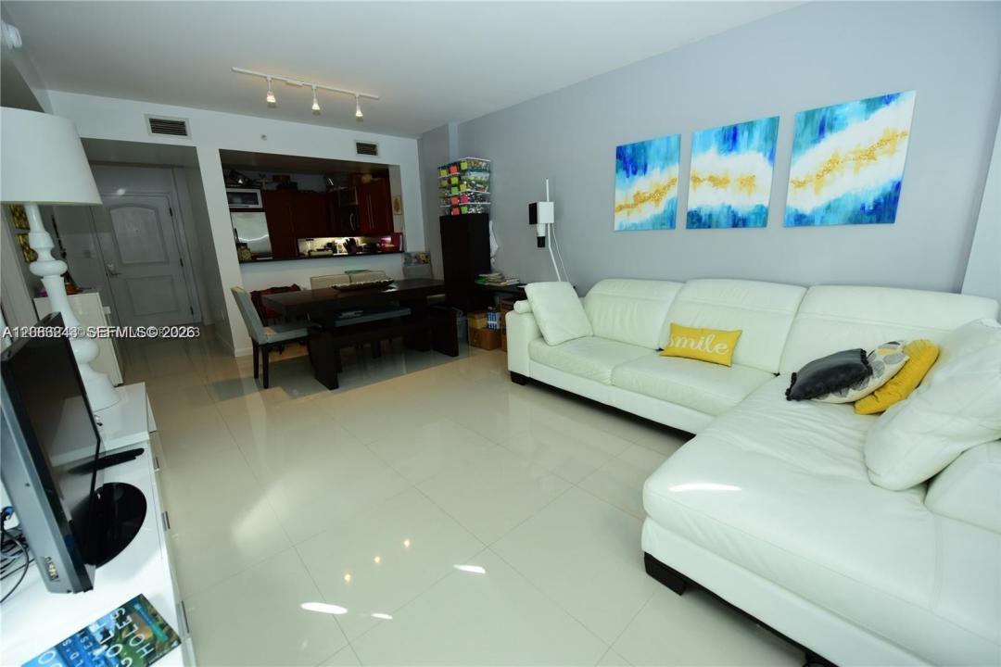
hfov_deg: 104.3
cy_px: 334
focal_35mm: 14
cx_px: 500
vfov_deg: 81.2
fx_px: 389
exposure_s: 1/100
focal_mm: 14
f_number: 4
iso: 500
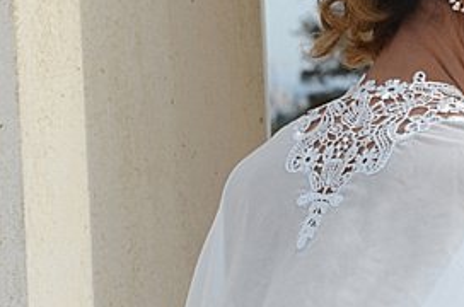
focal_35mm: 240
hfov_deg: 8.6
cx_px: 420
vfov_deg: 5.7
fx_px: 3086
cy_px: 228
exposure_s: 1/320
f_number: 9
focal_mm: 58
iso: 100
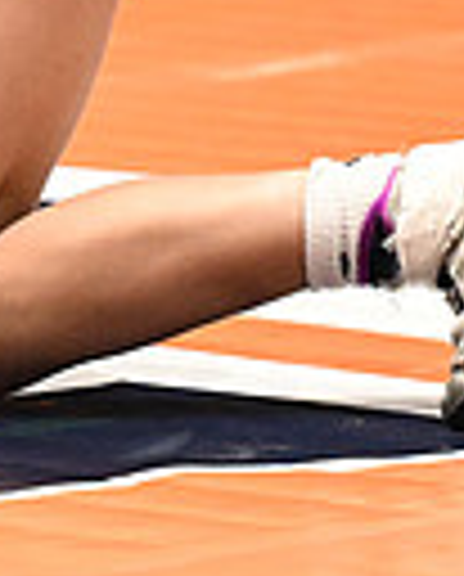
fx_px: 13581
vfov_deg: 2.4
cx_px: -743
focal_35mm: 794
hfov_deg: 1.9
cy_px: -241
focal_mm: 125
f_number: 2.8
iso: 5600
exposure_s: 1/960
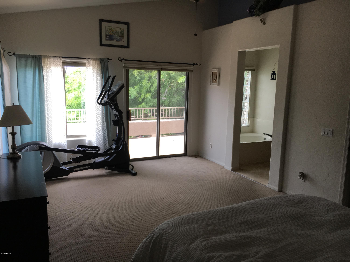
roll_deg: -1.4
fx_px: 293
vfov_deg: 48.2
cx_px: 175
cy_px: 131
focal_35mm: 29
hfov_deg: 61.7
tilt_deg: -10.6
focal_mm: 4.15
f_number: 2.2
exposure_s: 1/120
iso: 40
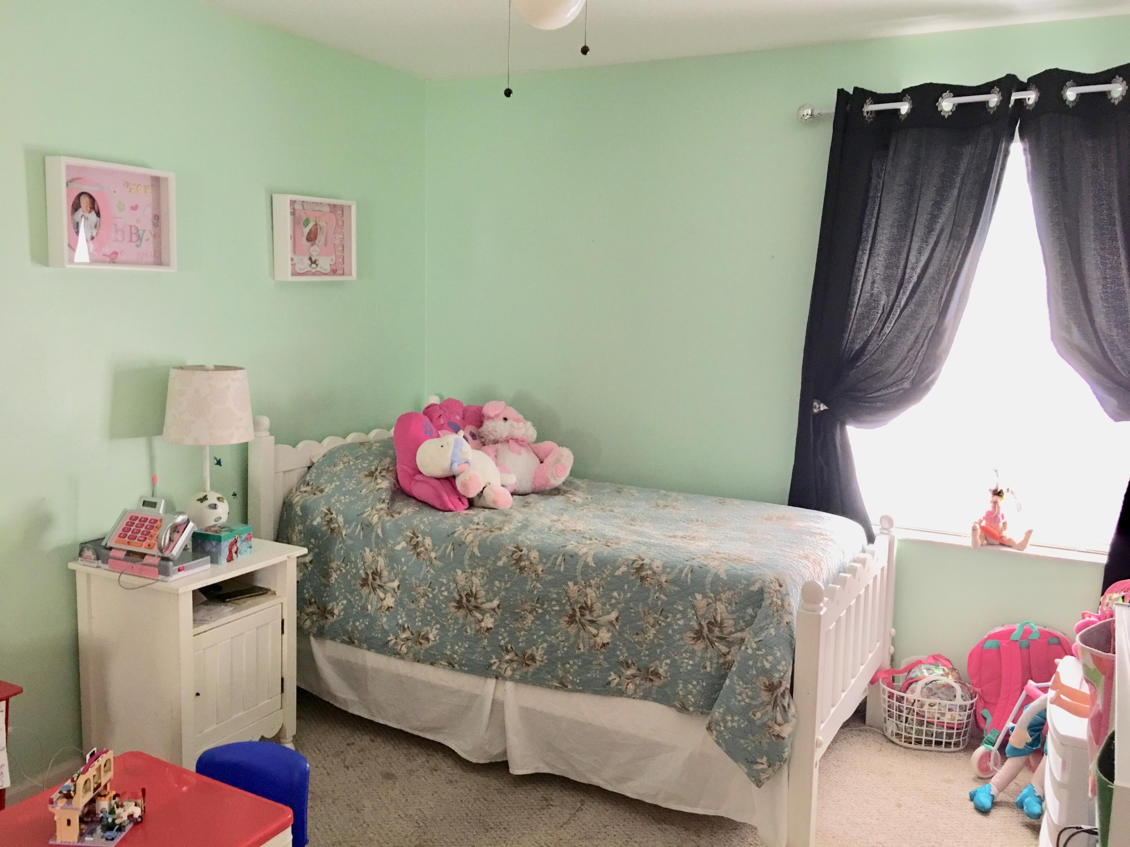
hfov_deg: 61.7
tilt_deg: -7.0
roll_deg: -2.1
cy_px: 424
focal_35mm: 29
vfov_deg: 48.2
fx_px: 947
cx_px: 565
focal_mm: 4.15
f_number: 2.2
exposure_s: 1/15
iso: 64
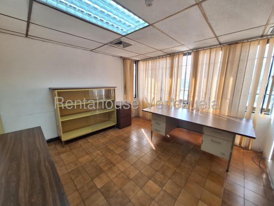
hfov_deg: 106.2
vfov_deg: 89.9
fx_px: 103
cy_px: 103
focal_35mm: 13
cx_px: 137
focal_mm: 1.74
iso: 50
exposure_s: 1/40
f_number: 2.2
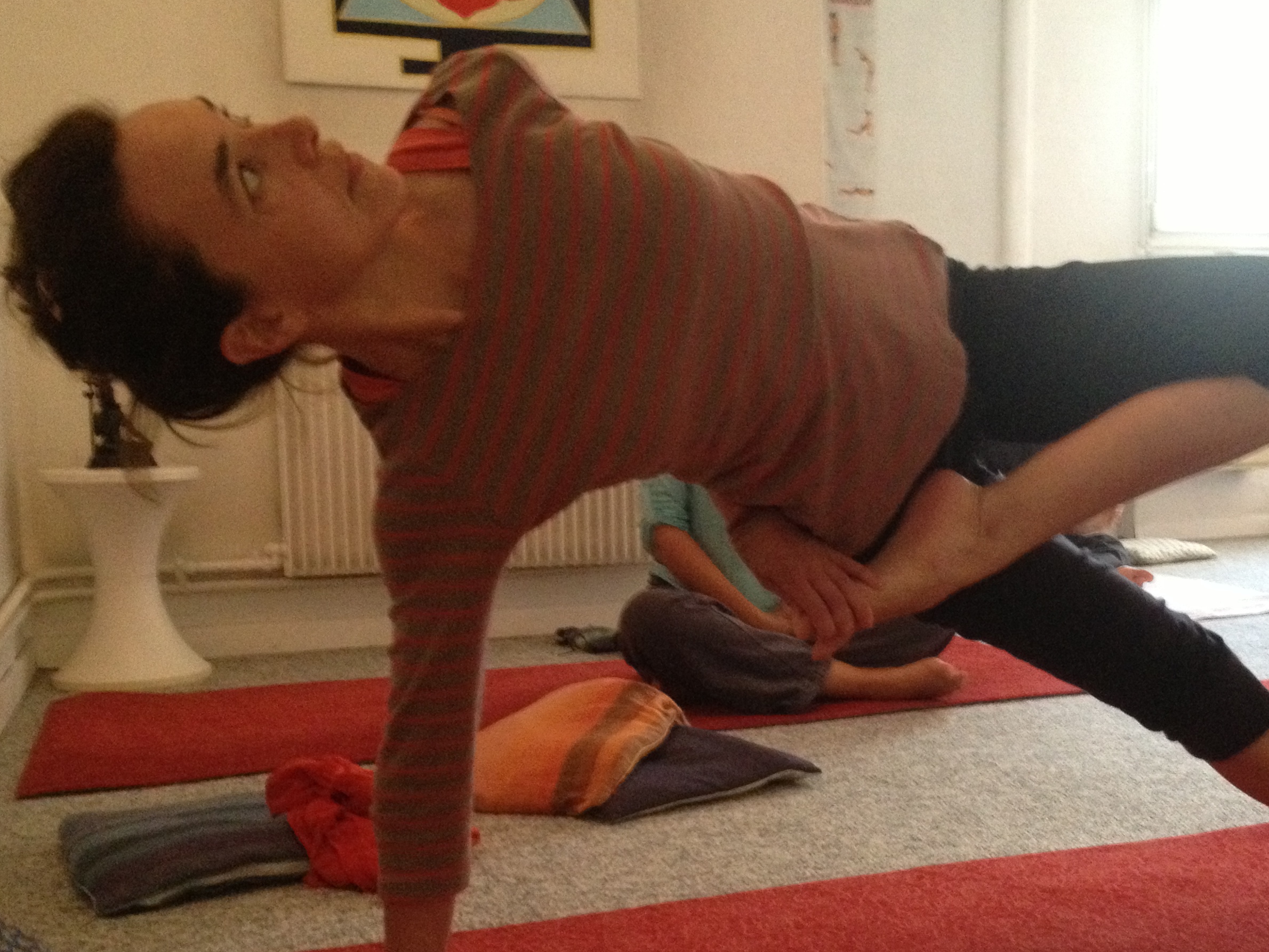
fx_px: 1760
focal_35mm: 48
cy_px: 606
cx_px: 832
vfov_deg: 30.1
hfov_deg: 39.3
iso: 400
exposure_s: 1/15
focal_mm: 4.28
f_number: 2.4
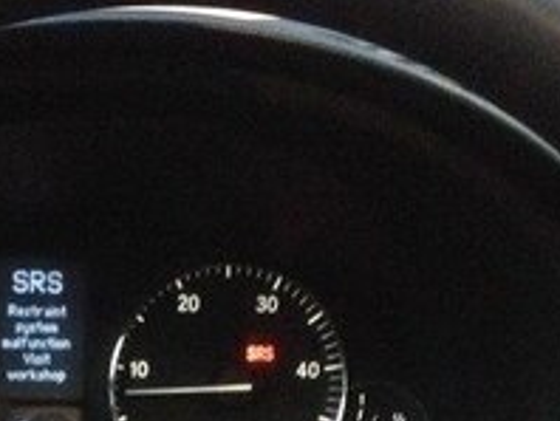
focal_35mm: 110
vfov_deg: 12.9
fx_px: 1782
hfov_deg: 17.7
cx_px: 105
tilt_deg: -19.6
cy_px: 606
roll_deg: -2.4
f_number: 2.4
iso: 800
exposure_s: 1/15
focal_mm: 4.12
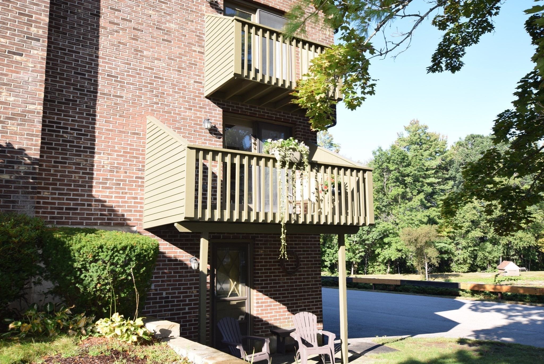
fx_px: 454
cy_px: 182
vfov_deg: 43.7
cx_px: 272
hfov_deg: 61.9
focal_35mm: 30
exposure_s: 1/200
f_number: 8
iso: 400
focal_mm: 20
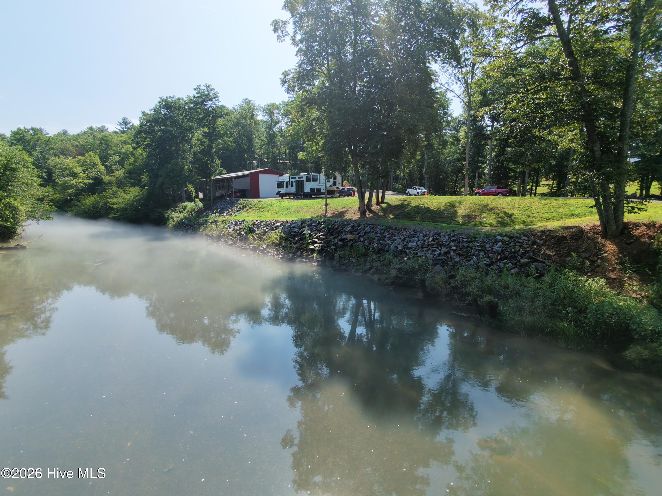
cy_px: 248
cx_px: 331
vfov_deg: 78.1
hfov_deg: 94.5
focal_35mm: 16
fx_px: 306
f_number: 2.2
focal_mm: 3.05
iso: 100
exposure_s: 1/400
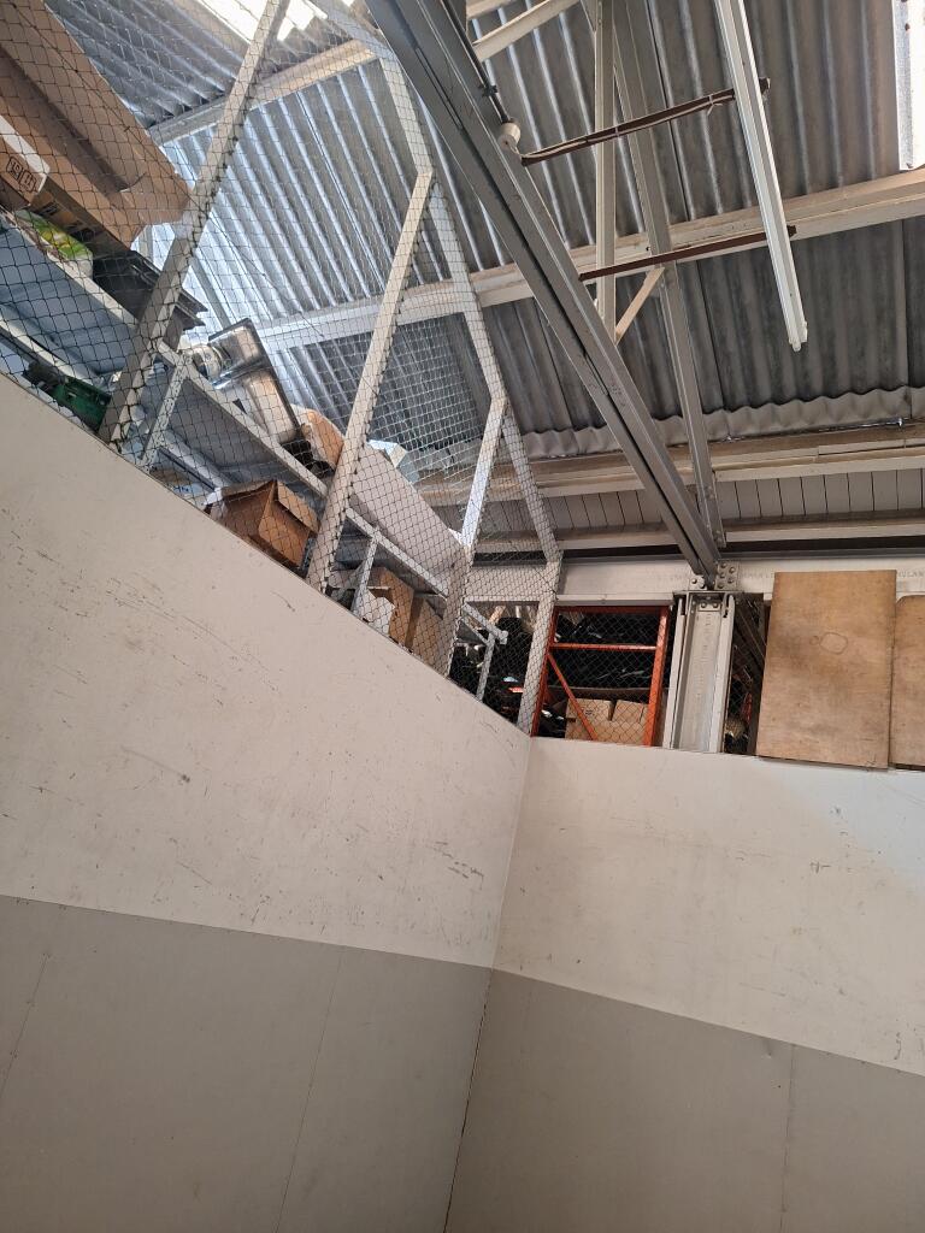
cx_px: 462
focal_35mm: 23
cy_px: 616
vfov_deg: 73.9
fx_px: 819
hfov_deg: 58.9
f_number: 1.8
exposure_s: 1/33
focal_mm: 5.54
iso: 320
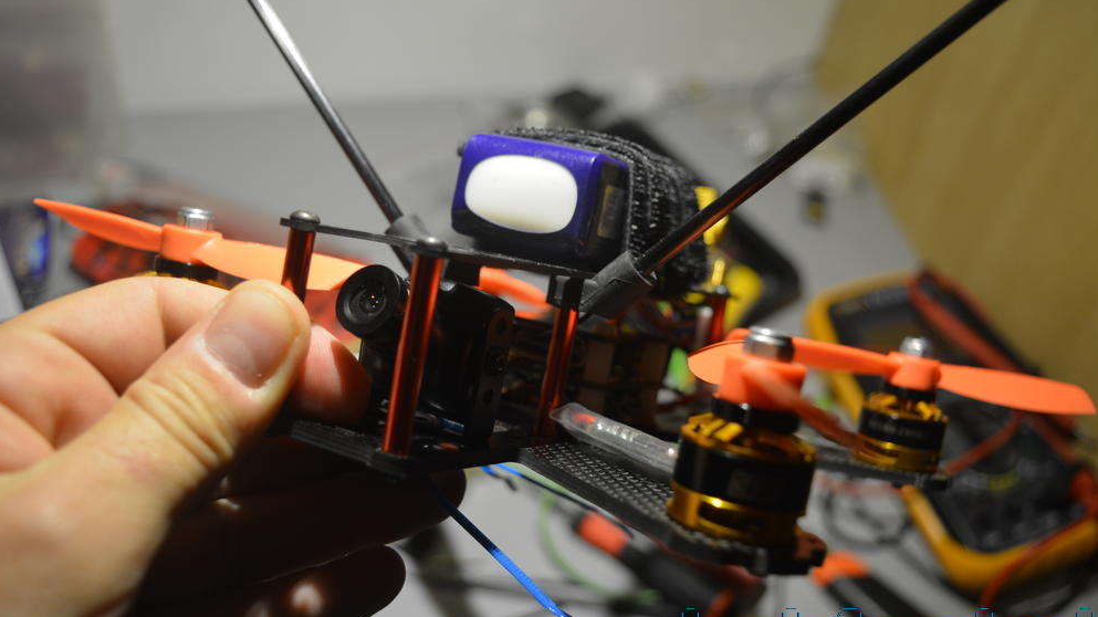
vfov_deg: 31.2
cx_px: 548
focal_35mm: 38
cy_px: 327
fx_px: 1106
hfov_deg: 52.8
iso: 400
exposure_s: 1/60
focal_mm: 24
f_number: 4
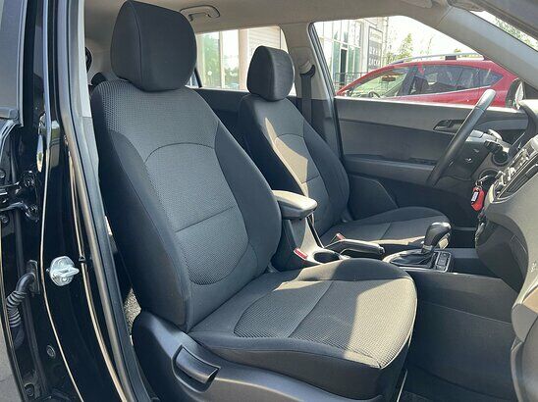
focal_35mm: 26
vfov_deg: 53.0
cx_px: 269
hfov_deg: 67.3
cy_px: 201
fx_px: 404
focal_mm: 5.7
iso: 50
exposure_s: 1/274
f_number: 1.5
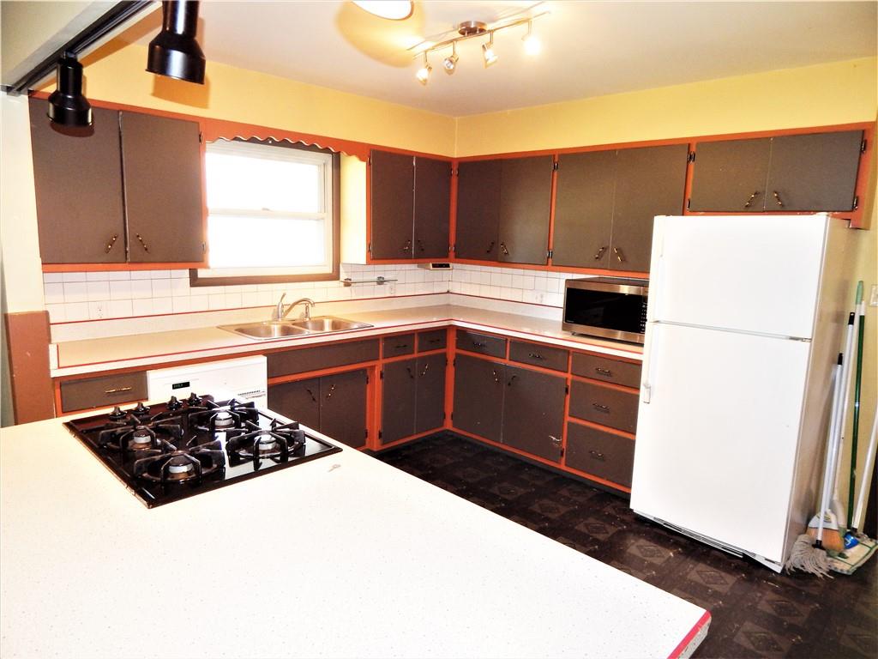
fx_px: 558
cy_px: 330
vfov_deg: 61.1
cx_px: 439
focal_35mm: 22
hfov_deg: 76.4
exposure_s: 1/30
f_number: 3
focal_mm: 4
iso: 200
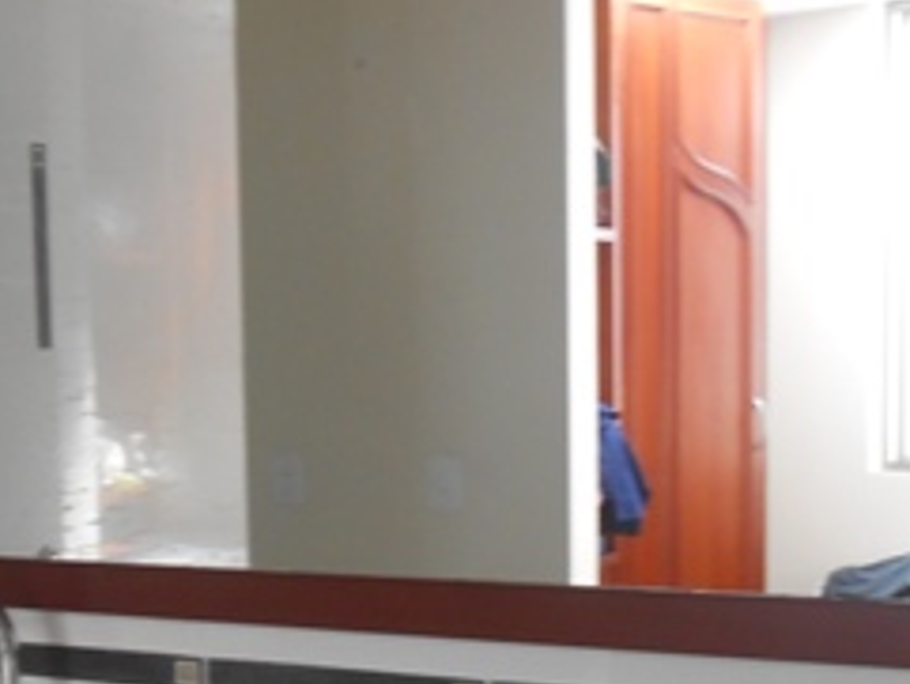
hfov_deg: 27.1
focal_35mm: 69
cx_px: 87
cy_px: 533
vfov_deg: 21.1
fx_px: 1815
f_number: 3.5
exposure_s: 1/30
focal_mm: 4.6
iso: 160
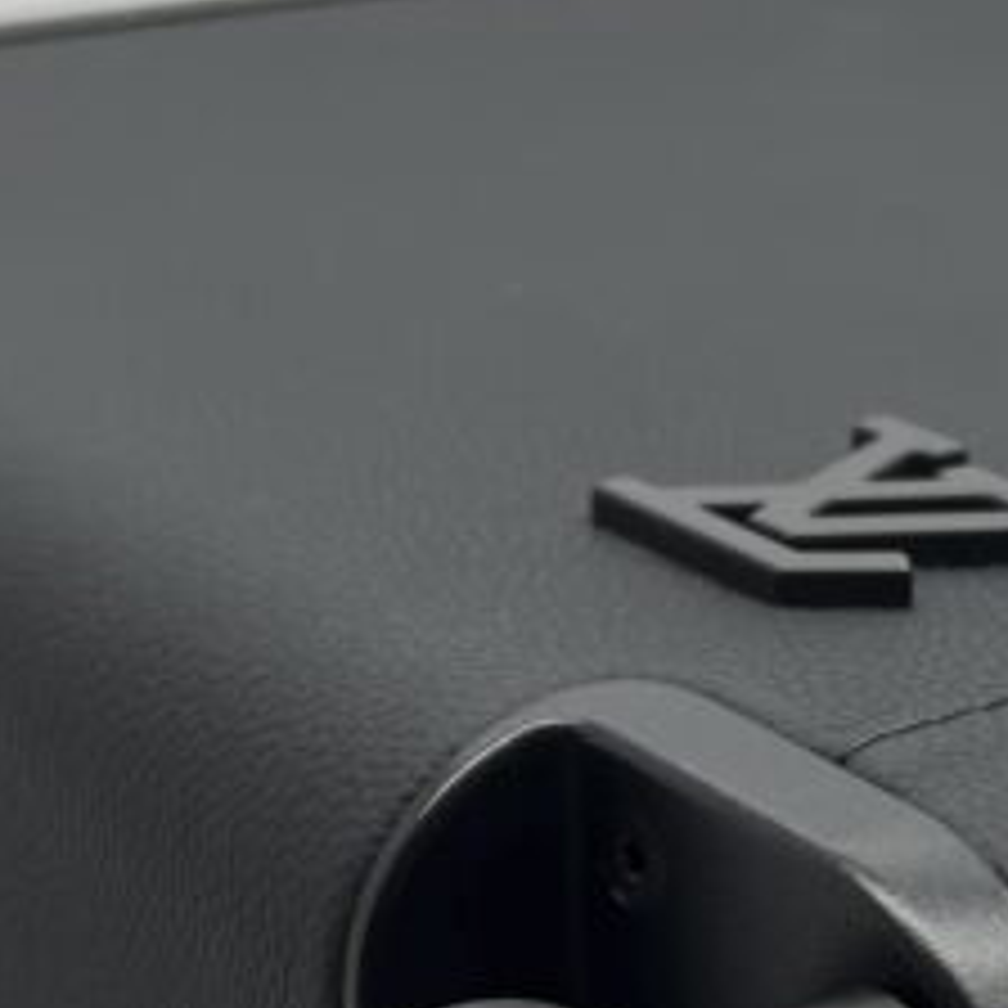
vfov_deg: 16.4
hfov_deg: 16.5
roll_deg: -1.2
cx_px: 702
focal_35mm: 105
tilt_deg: -25.5
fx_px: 3459
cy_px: 896
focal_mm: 5.7
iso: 40
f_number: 1.5
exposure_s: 1/193
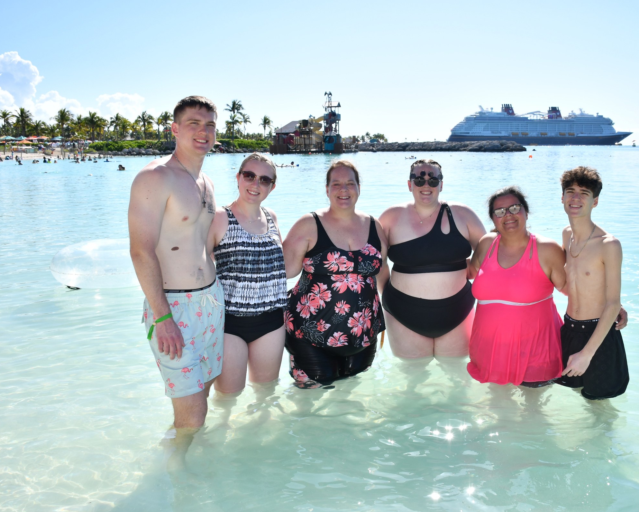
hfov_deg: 52.5
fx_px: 643
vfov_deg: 43.4
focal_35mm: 34
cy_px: 255
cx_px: 377
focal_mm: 20
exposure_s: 1/1250
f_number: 5.6
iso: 200
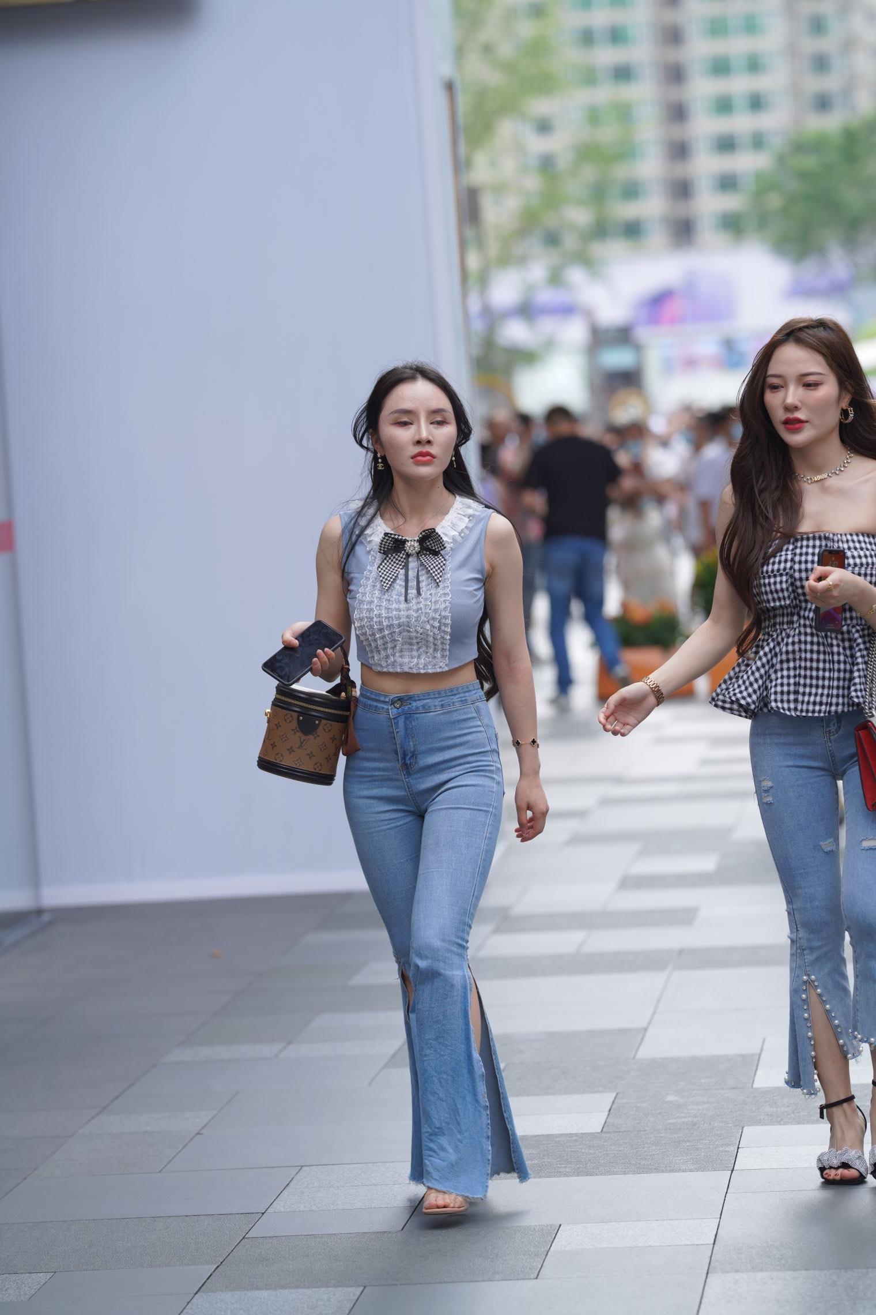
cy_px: 658
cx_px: 438
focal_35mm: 135
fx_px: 4927
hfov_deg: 10.2
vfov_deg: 15.2
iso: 250
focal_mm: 135
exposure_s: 1/500
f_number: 3.2
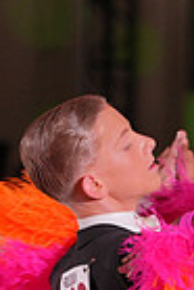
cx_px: 151
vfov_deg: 4.1
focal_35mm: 500
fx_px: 4031
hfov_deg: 2.8
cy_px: 524
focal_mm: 120
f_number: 2.8
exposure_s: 1/400
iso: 1000
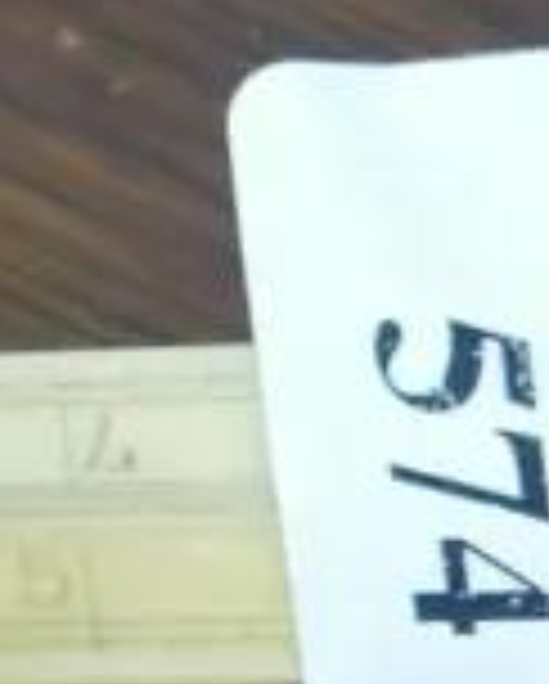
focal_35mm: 329
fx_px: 6669
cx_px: -1156
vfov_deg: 5.9
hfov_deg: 4.5
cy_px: 569
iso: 1600
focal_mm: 25
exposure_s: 1/60
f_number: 5.6
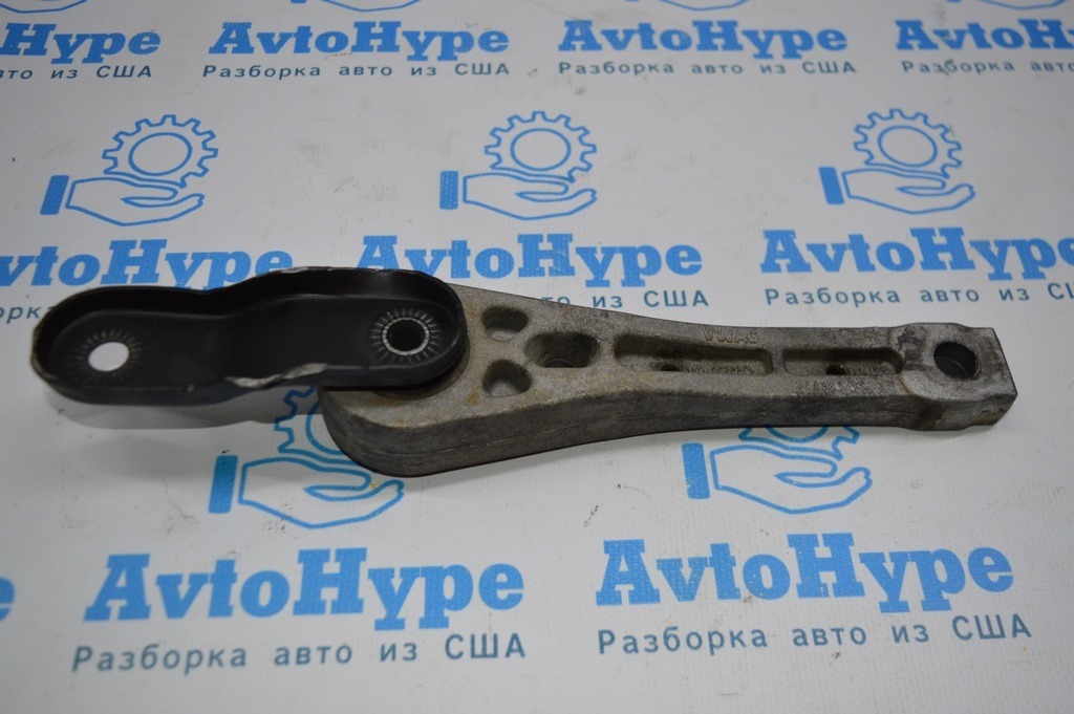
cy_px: 357
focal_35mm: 36
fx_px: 1073
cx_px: 537
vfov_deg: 36.8
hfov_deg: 53.2
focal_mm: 24
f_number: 4
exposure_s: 1/200
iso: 400
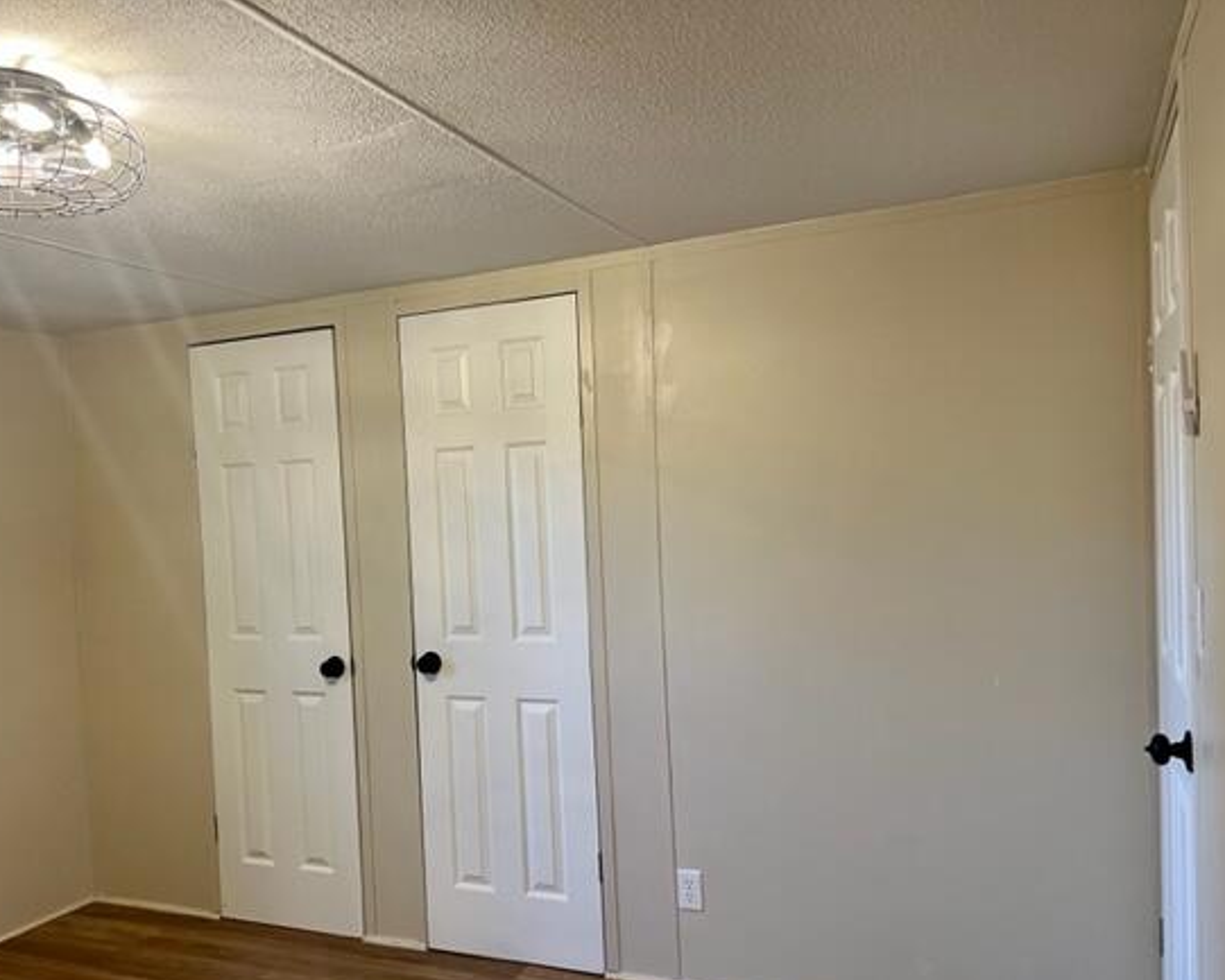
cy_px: 541
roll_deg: +3.1
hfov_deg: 58.4
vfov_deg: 48.4
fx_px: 1088
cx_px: 509
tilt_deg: -2.9
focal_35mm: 30
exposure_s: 1/60
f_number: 1.5
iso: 100
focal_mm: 5.7
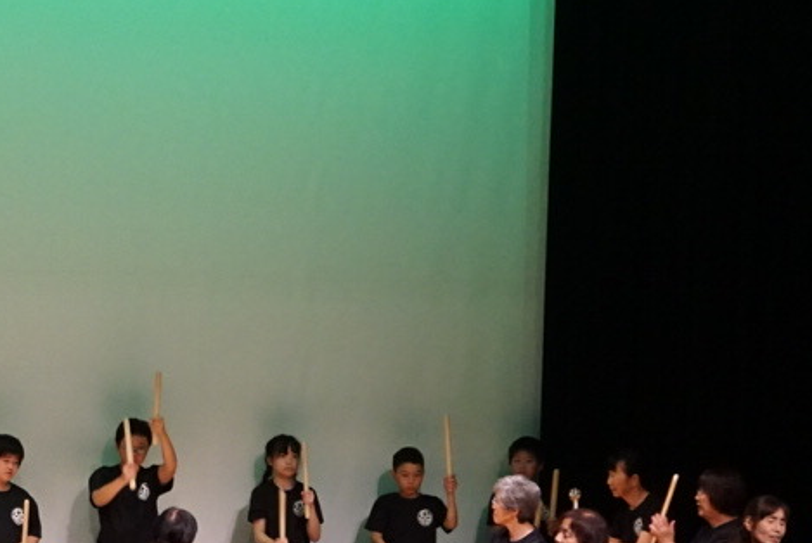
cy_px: 510
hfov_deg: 11.2
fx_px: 4081
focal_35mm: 181
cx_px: -145
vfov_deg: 7.6
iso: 2000
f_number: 5.6
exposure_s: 1/160
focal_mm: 35
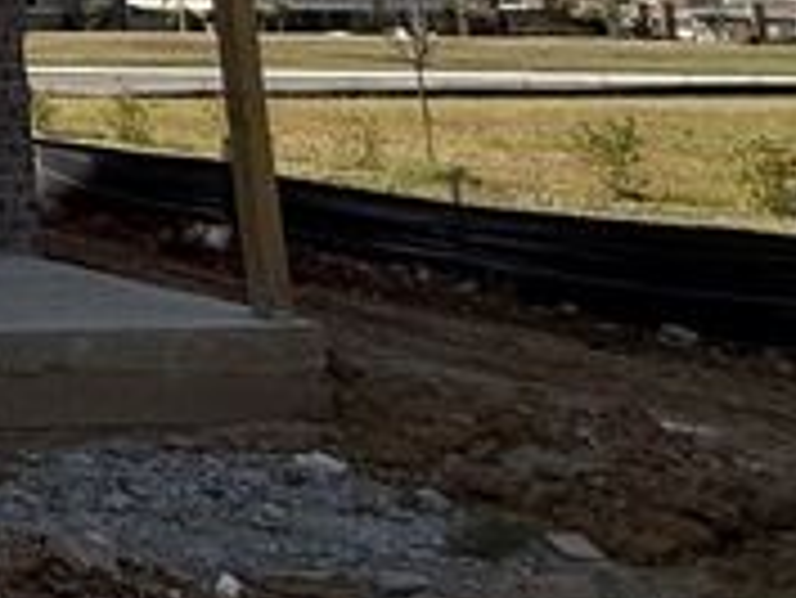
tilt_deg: +9.9
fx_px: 1864
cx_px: -1066
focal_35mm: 81
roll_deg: -1.1
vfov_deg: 16.4
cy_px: -342
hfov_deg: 15.2
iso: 80
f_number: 2.2
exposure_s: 1/2611
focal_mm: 2.22
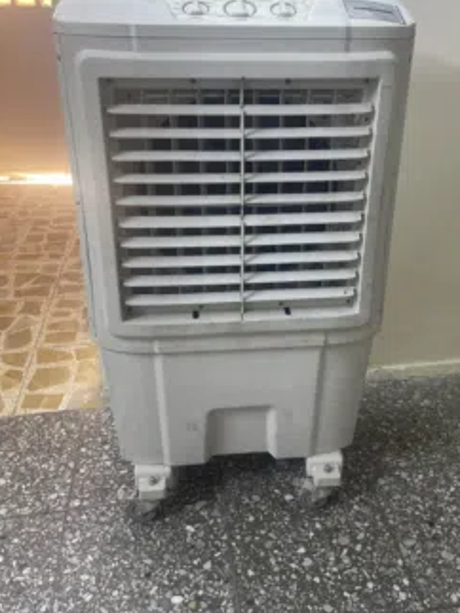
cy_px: 264
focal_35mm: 31
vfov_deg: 58.1
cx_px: 259
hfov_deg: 45.3
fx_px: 550
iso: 100
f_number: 1.6
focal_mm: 5.1
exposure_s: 1/100
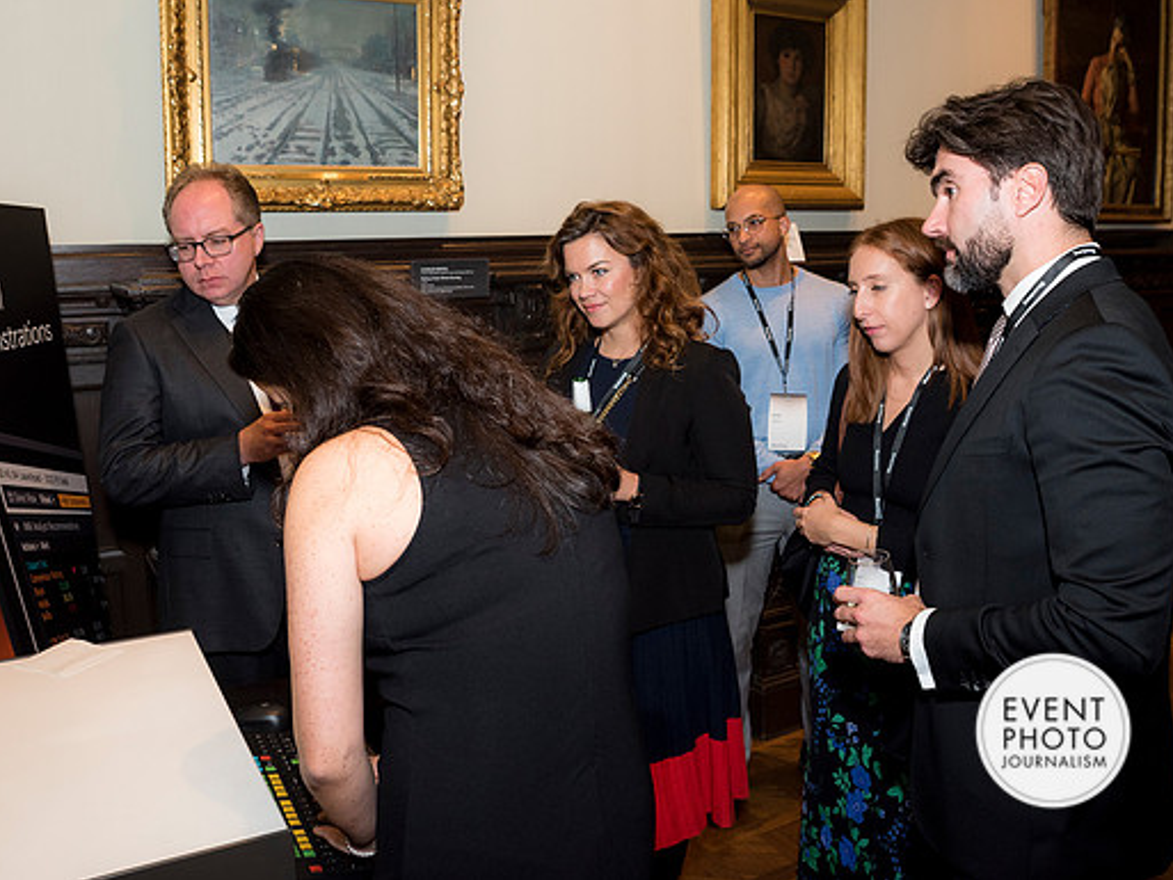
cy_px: 360
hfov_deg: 58.3
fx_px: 1051
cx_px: 605
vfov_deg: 45.3
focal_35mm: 31
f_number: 5
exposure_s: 1/125
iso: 800
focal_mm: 24
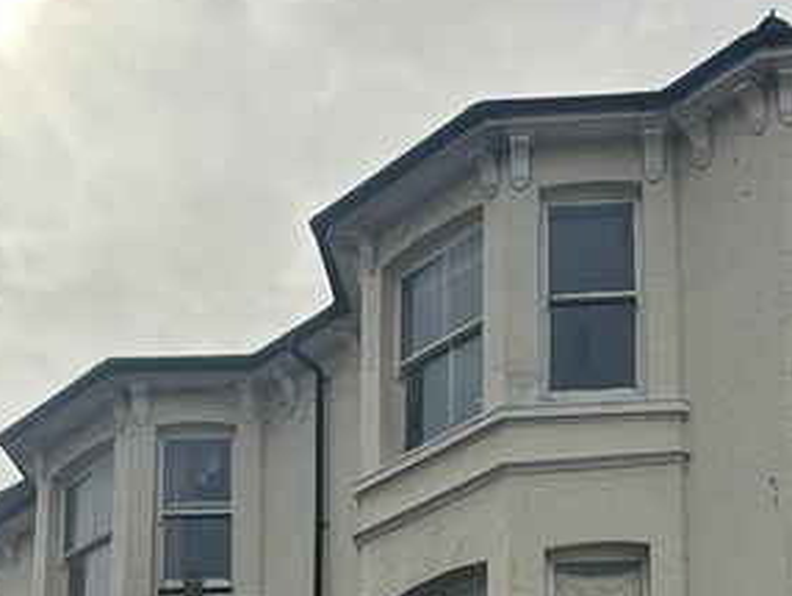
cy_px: 869
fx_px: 2130
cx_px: 454
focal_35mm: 93
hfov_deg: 21.1
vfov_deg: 14.9
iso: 80
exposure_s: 1/10753
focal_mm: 6.86
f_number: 1.78
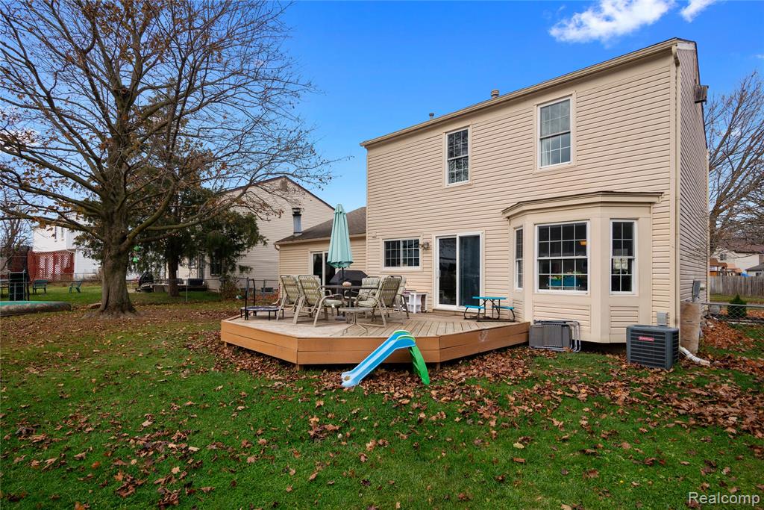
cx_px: 382
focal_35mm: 30
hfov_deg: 61.9
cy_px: 255
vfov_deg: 43.6
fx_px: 637
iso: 640
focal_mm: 30
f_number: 9
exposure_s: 1/500
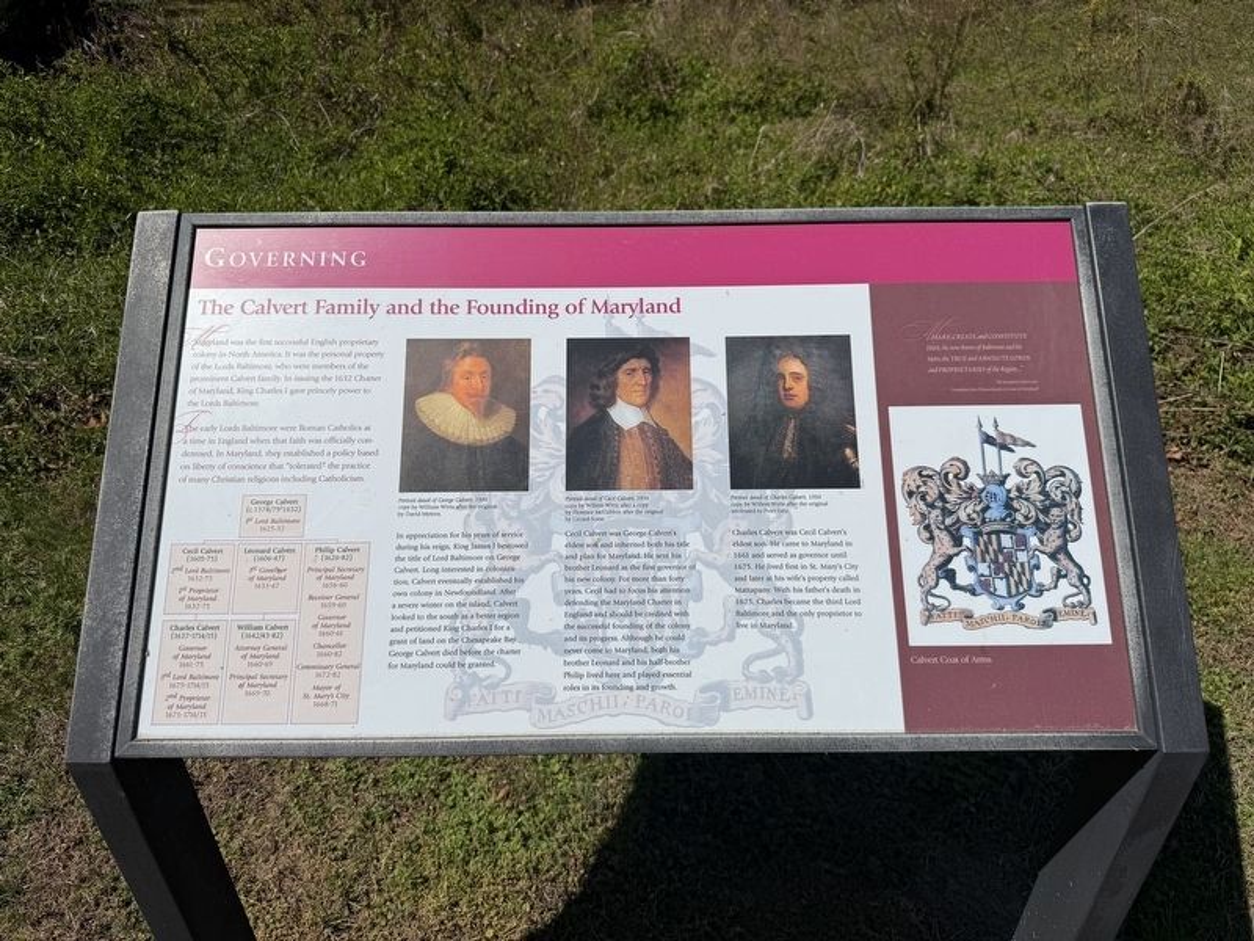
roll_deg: -1.0
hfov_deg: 71.6
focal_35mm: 24
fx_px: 869
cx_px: 627
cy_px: 470
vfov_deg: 56.8
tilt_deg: -30.1
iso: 64
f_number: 1.78
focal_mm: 6.76
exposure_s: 1/14286
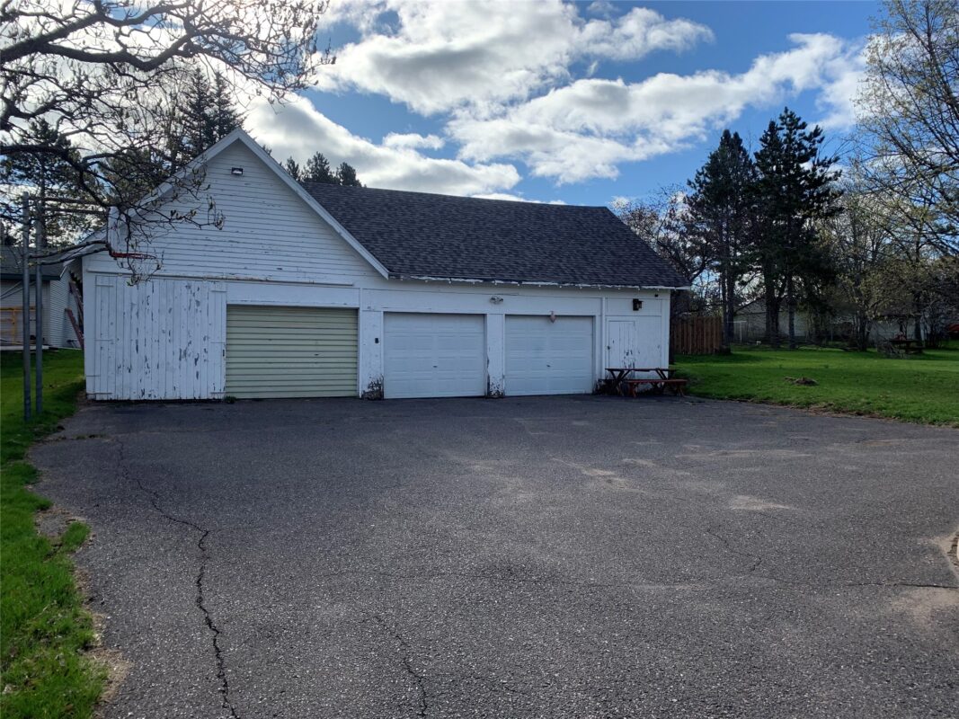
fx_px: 720
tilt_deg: -0.5
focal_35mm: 26
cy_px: 360
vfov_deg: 53.1
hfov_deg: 67.3
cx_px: 480
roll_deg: +0.6
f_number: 1.8
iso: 25
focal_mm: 4.25
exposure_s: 1/1992
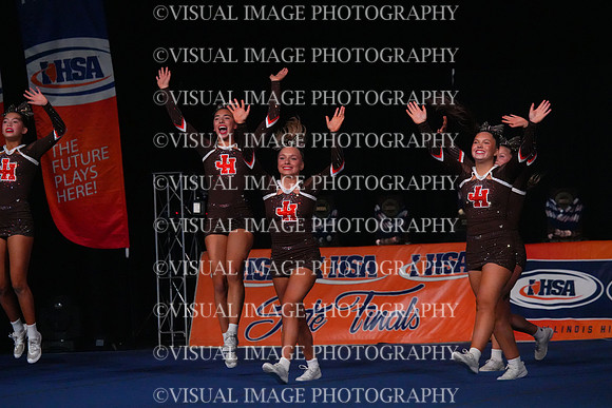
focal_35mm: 220
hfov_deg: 9.4
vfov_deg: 6.2
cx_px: 306
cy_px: 204
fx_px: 3741
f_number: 5.6
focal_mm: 220
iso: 16000
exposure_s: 1/1250
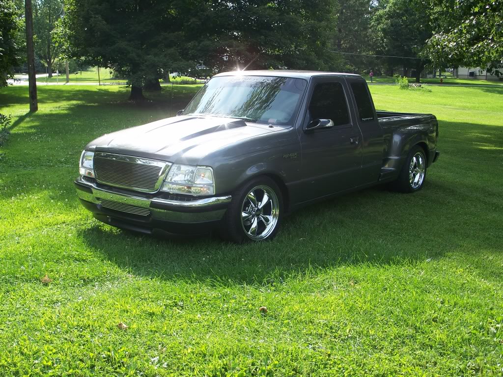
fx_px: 625
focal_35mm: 43
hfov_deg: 43.9
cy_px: 188
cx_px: 252
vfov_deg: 33.6
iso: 64
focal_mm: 9.1
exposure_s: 1/250
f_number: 3.2
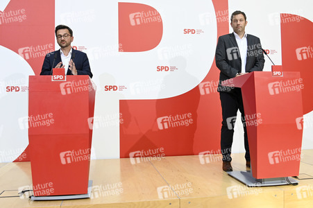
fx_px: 278
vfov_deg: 41.1
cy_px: 104
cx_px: 156
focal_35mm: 32
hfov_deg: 58.8
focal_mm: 32
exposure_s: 1/320
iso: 2000
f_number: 7.1
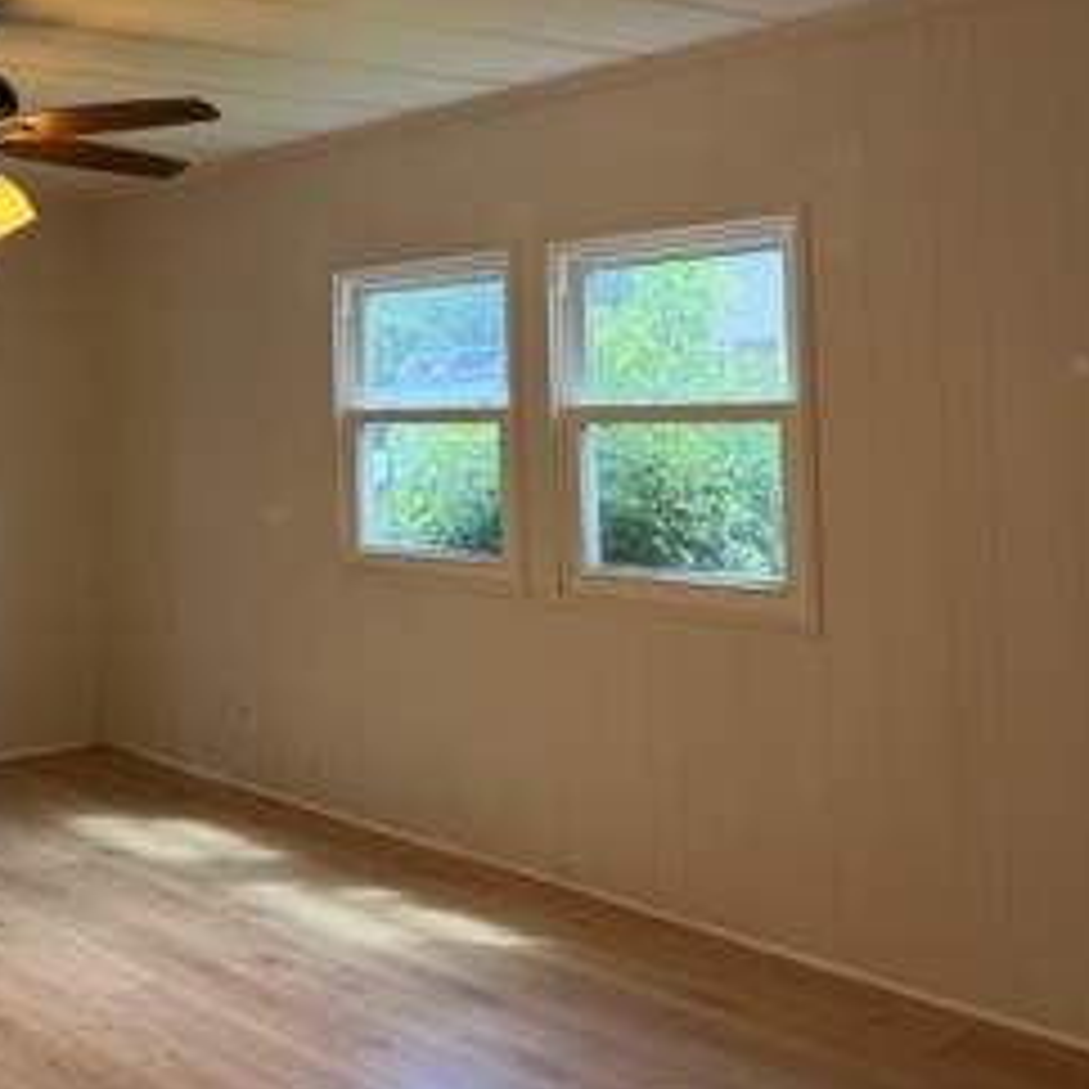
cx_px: 112
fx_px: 1495
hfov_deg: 37.5
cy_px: 364
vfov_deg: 39.6
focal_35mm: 42
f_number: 1.78
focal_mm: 6.76
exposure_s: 1/122
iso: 100
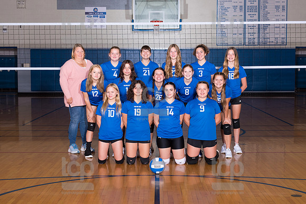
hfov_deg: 29.7
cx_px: 153
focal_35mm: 68
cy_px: 106
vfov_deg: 20.1
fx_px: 576
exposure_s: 1/250
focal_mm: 55
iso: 400
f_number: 7.1
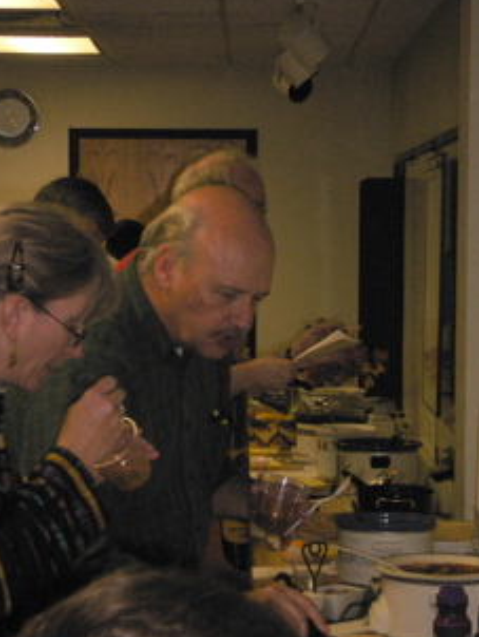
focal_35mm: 125
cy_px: 367
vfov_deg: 15.7
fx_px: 2303
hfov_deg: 11.9
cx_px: 217
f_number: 5
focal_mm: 17.4
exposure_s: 1/60
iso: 400
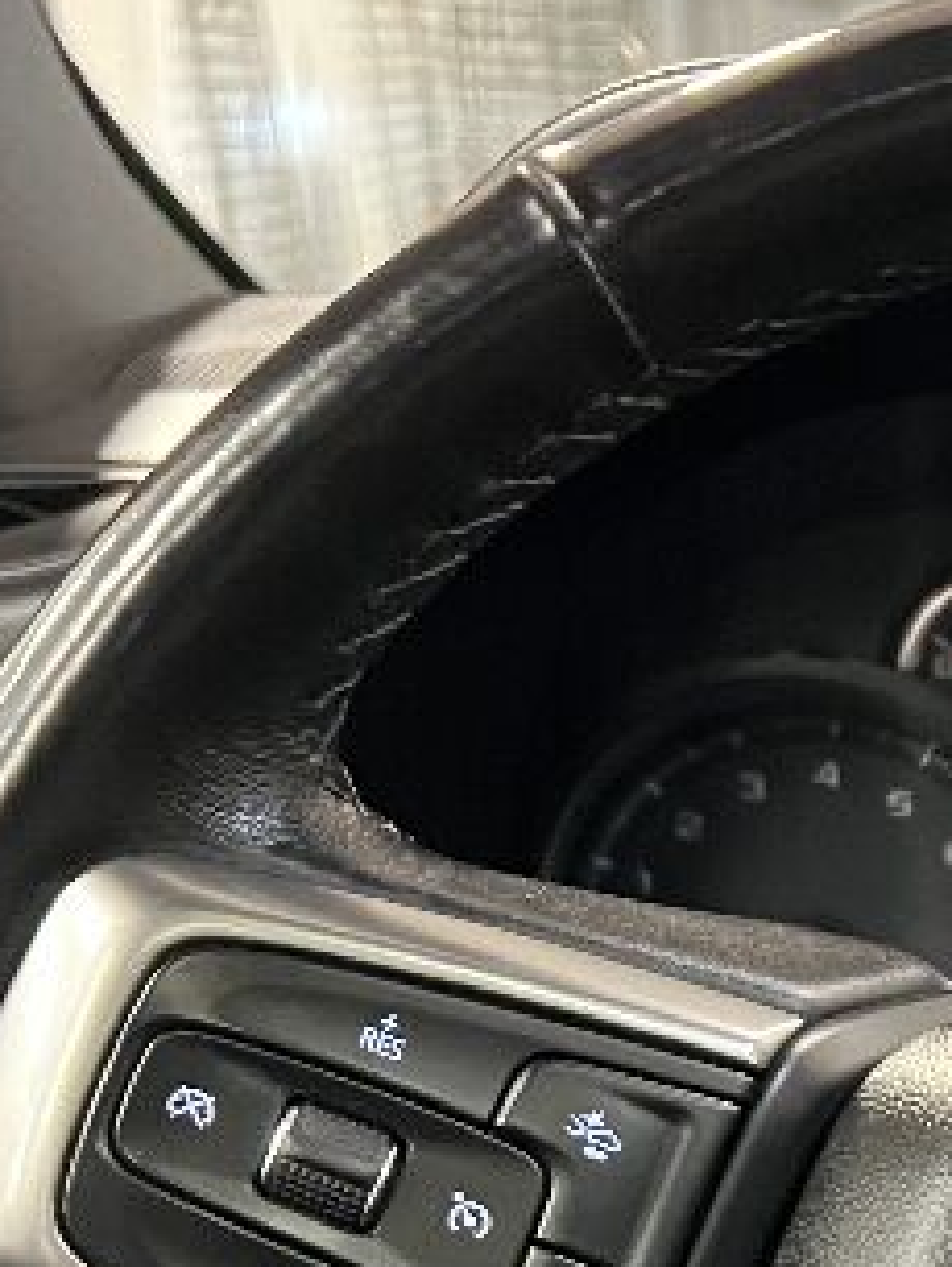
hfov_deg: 16.0
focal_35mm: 87
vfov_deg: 21.2
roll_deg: -0.6
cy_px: 1445
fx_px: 3186
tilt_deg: -20.7
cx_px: 1283
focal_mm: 5.7
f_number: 1.5
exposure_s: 1/40
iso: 640
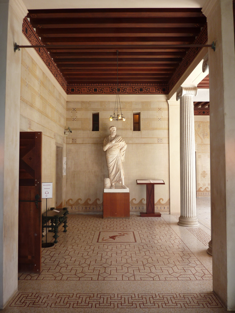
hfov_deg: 54.9
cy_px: 156
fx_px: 226
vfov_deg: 69.4
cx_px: 118
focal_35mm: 25
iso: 100
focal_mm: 4.1
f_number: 3.3
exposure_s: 1/30
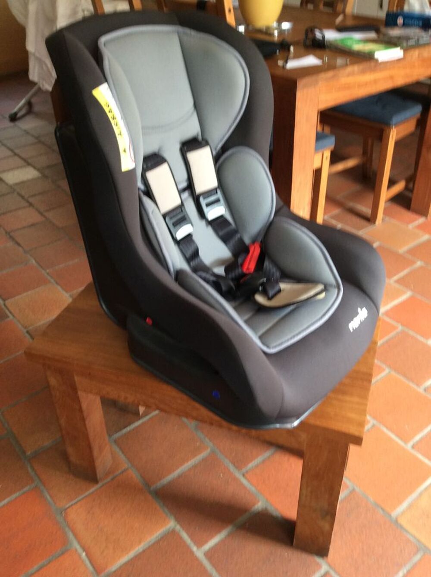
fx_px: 533
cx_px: 216
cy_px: 288
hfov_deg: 44.1
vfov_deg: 56.9
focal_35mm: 32
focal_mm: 3.3
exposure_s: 1/25
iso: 64
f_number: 2.4
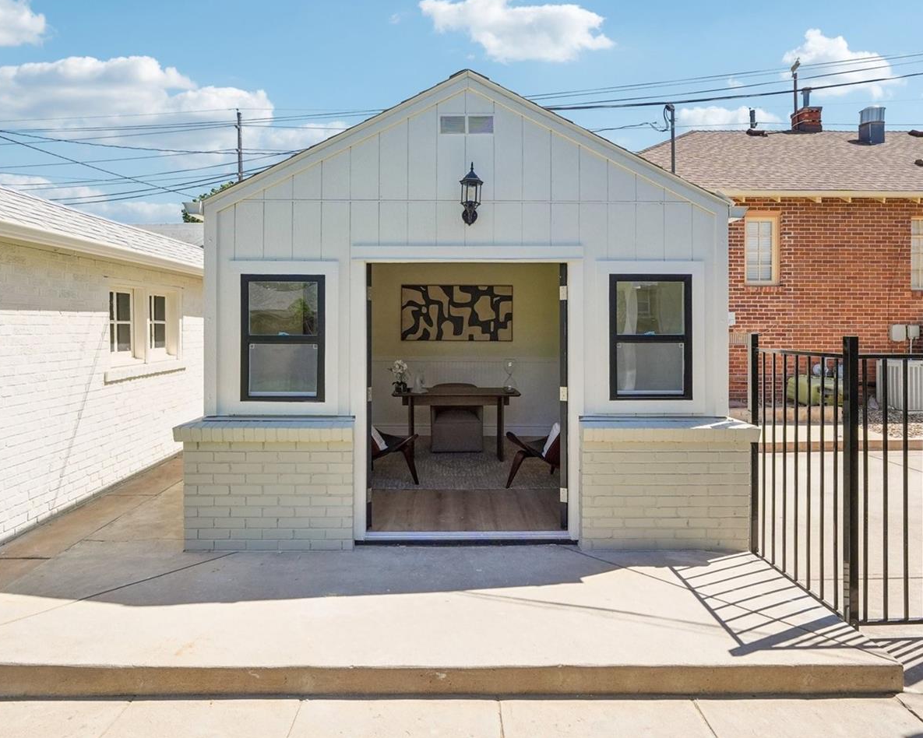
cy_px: 328
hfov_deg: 83.3
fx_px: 519
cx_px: 451
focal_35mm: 19
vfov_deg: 70.6
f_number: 8
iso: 800
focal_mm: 10
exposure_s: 1/640
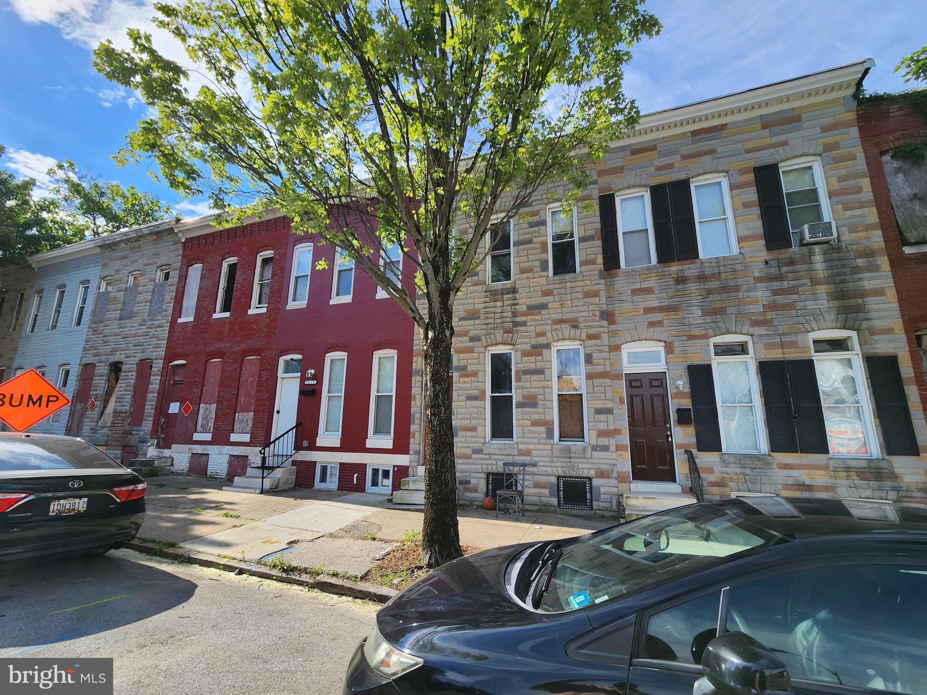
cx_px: 464
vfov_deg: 89.9
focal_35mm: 13
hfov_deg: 106.2
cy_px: 348
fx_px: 348
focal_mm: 2.2
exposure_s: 1/1429
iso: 50
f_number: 2.2
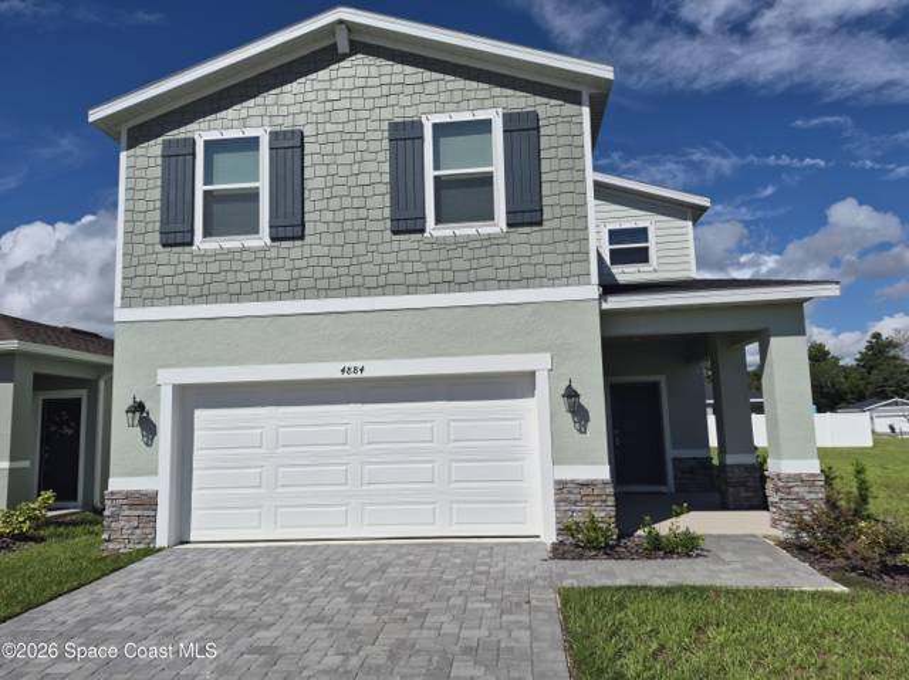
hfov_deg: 74.0
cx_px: 454
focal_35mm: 23
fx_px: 604
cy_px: 340
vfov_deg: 58.8
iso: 40
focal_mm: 5.4
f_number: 1.8
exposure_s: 1/7696
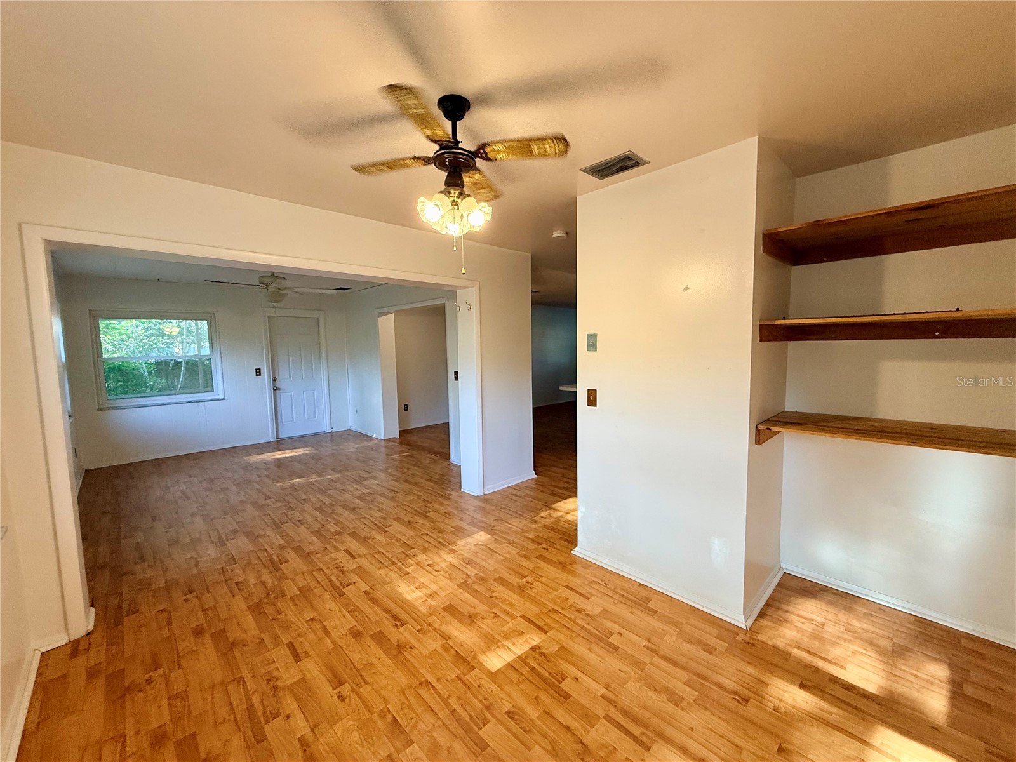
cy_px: 381
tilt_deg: -5.0
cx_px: 508
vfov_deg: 85.7
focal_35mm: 14
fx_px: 411
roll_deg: +1.0
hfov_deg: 102.1
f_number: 2.2
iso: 160
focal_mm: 2.22
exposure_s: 1/99
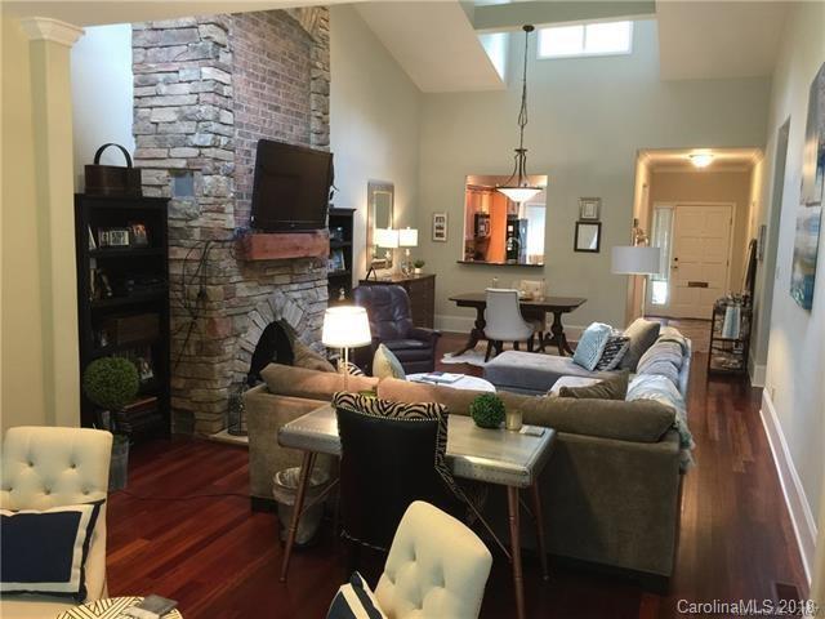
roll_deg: -2.3
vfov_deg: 48.2
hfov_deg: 61.7
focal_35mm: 29
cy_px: 310
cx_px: 412
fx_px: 691
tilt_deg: -7.9
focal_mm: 4.15
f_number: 2.2
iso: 100
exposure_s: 1/10
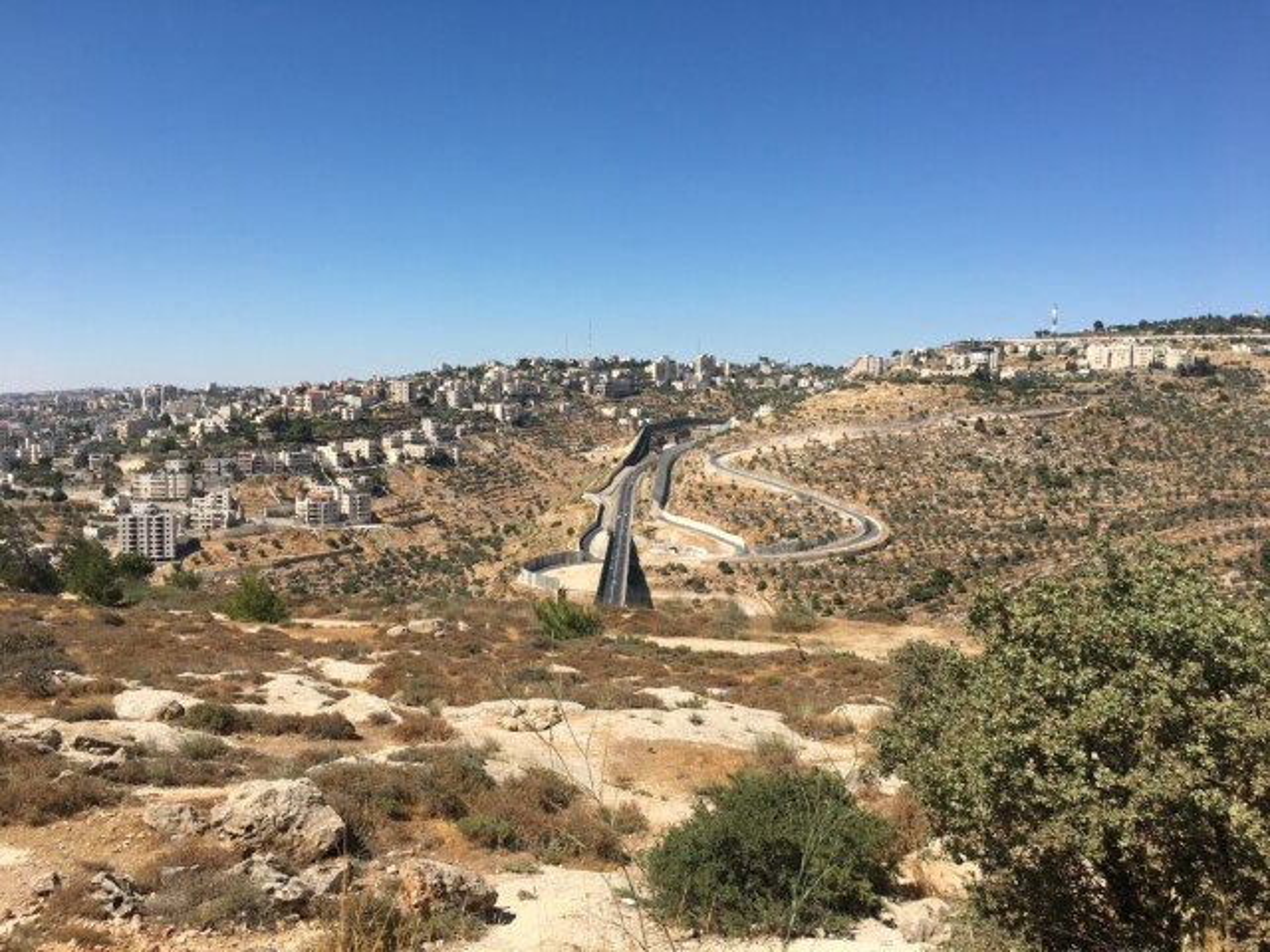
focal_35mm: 29
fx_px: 1064
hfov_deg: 61.7
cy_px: 476
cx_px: 635
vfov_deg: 48.2
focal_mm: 4.15
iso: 25
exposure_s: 1/1923
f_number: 2.2
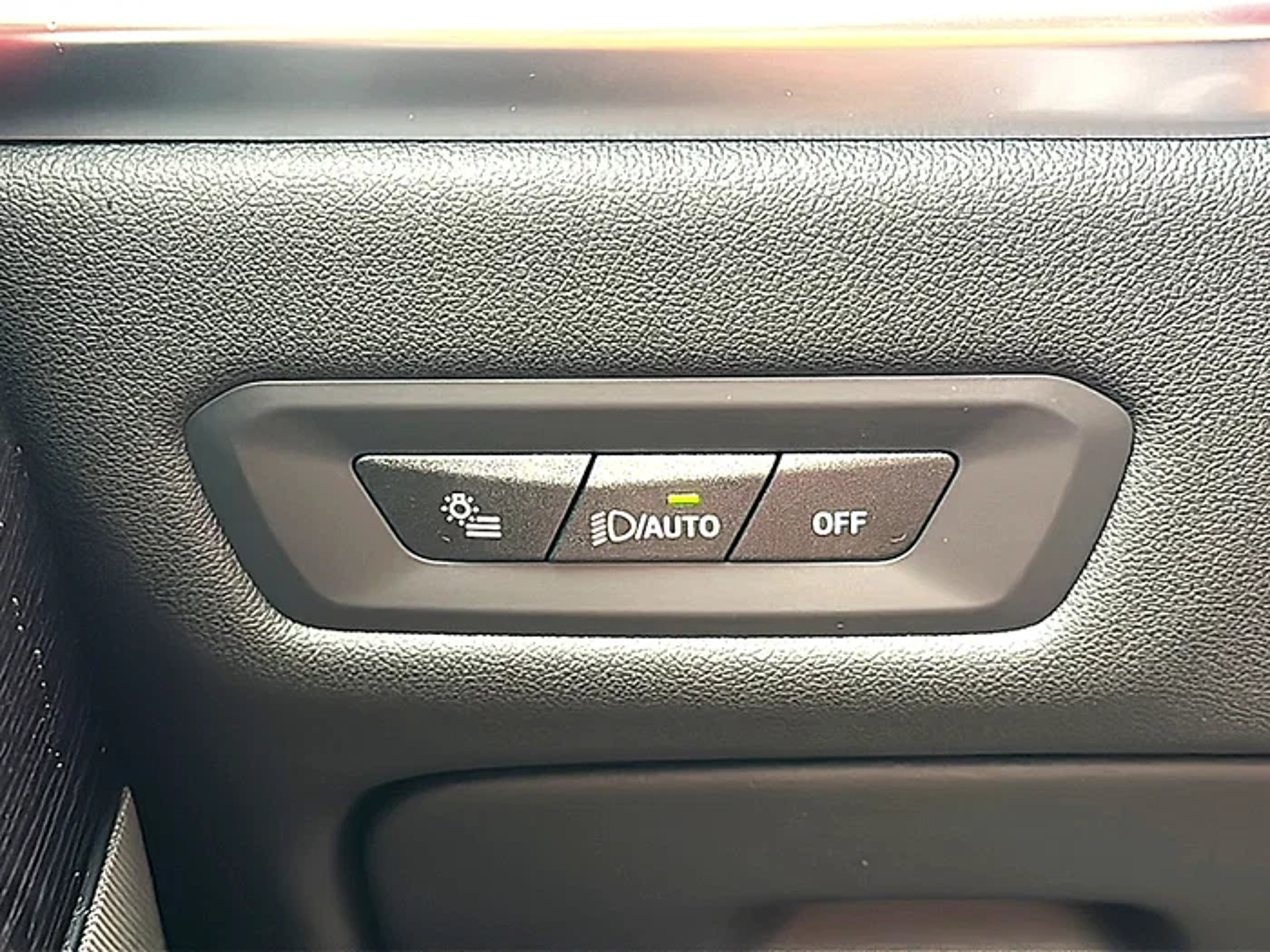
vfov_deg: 32.2
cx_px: 635
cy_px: 476
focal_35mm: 45
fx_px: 1651
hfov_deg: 42.1
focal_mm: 6.86
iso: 160
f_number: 1.78
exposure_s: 1/80
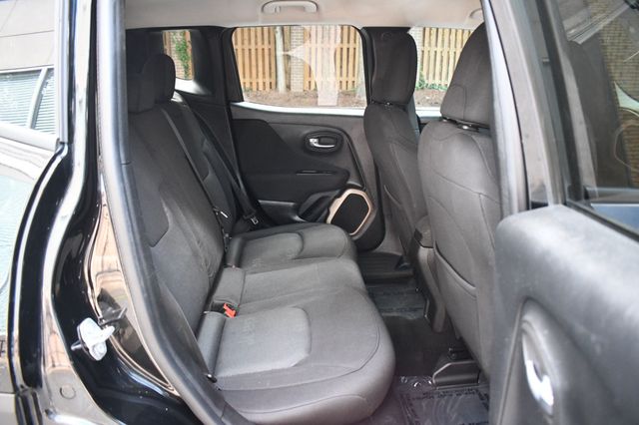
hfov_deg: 67.4
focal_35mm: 27
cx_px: 320
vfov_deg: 47.9
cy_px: 212
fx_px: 479
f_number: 3.5
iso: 2000
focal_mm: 18
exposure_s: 1/125
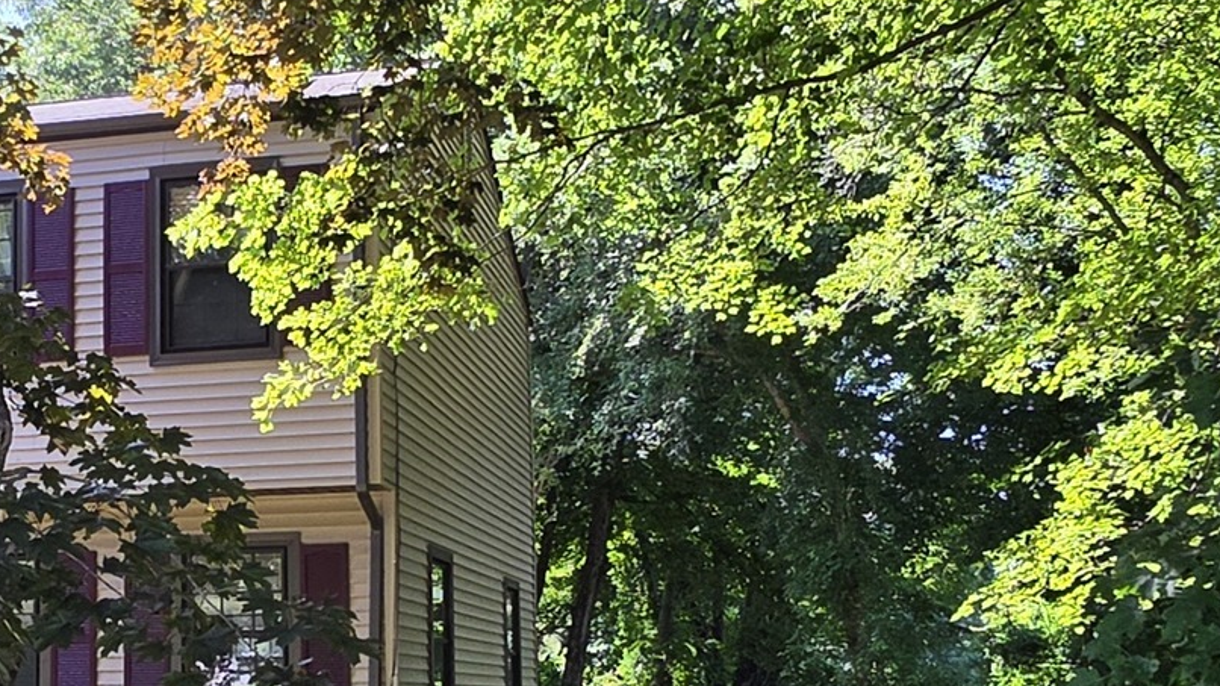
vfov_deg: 22.1
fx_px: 1747
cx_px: 283
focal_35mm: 54
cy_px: 486
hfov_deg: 37.4
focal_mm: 2.2
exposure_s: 1/431
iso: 32
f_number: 1.9
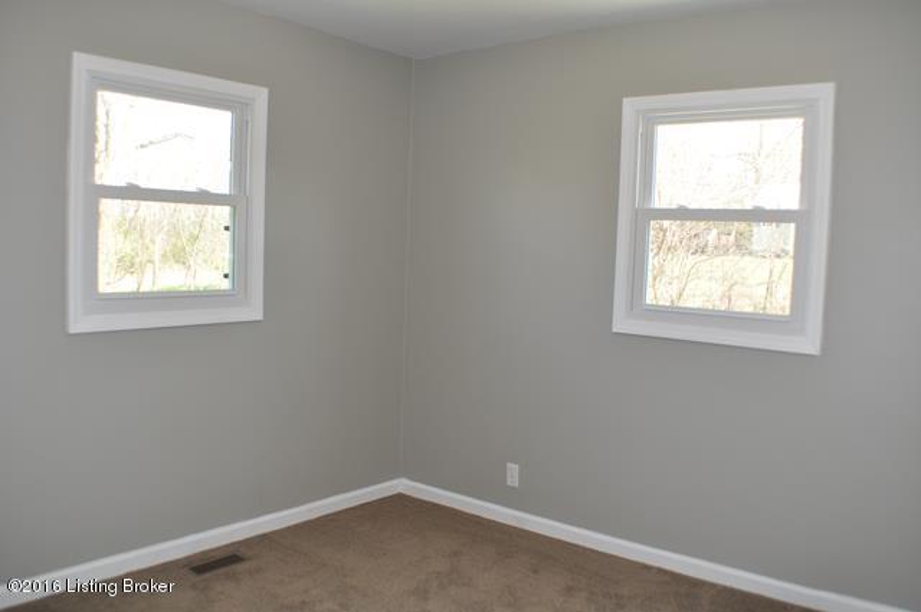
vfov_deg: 36.8
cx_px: 460
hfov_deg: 53.2
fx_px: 920
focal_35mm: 36
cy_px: 306
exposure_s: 1/100
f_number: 5
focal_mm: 24
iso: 400
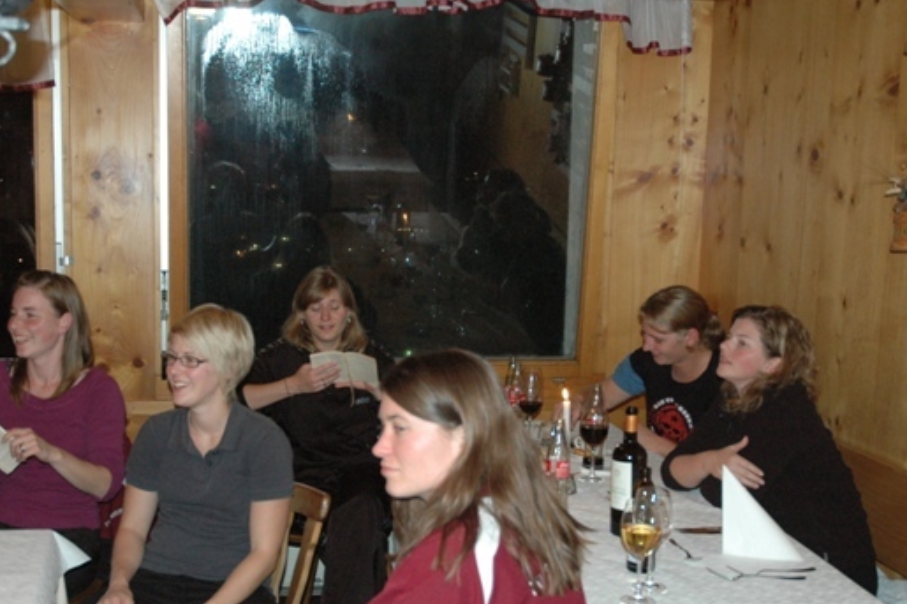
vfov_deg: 28.8
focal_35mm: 47
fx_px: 1174
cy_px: 340
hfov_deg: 42.1
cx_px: 386
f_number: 4.5
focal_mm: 25
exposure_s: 1/60
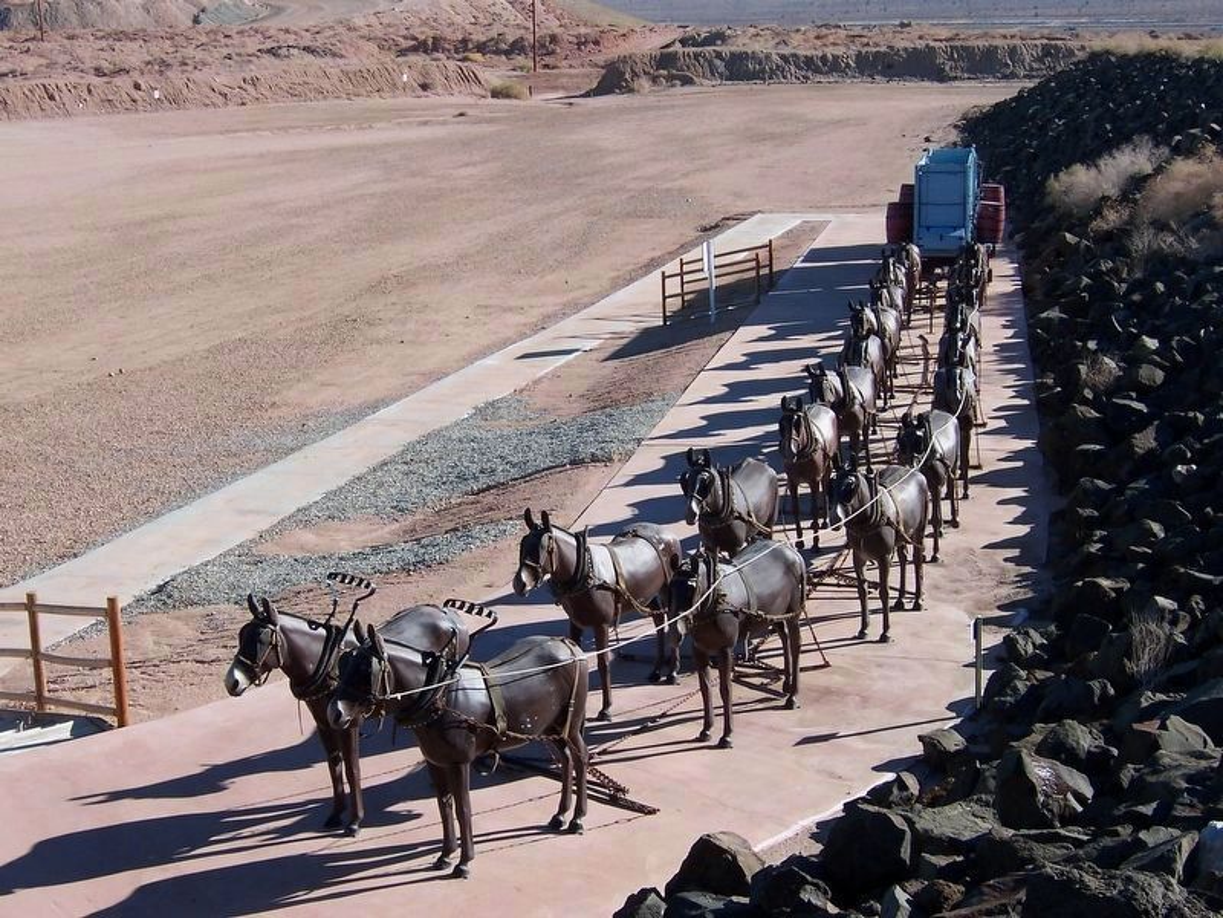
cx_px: 612
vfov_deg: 21.9
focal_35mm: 67
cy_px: 459
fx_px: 2367
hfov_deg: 29.0
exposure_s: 1/500
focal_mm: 10.4
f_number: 4.8
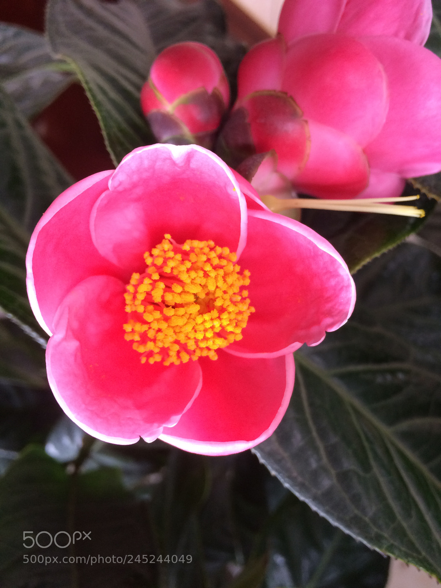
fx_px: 493
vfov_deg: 61.7
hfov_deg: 48.2
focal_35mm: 29
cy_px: 294
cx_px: 220
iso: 80
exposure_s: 1/33
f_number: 2.2
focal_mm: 4.15
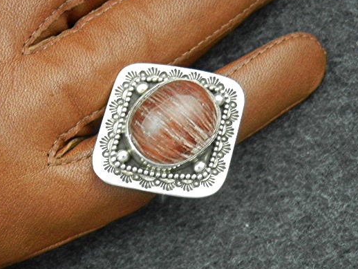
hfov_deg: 15.6
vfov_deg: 11.8
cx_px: 189
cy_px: 156
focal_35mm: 126
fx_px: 1304
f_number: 4.5
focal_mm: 18.3
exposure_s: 1/4.5
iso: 200
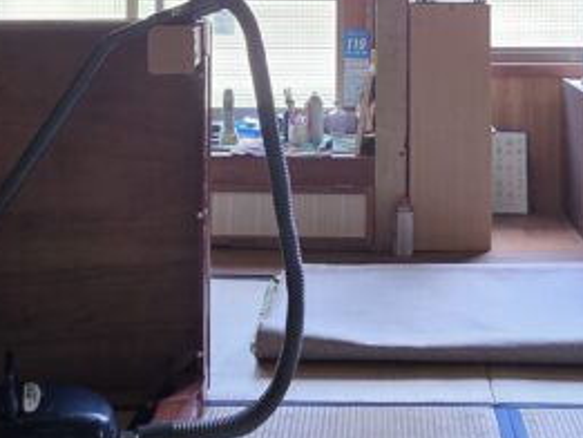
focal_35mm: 51
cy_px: -72
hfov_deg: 37.2
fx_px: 859
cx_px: 377
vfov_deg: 25.9
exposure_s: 1/359
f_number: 1.9
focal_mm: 2.2
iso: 500
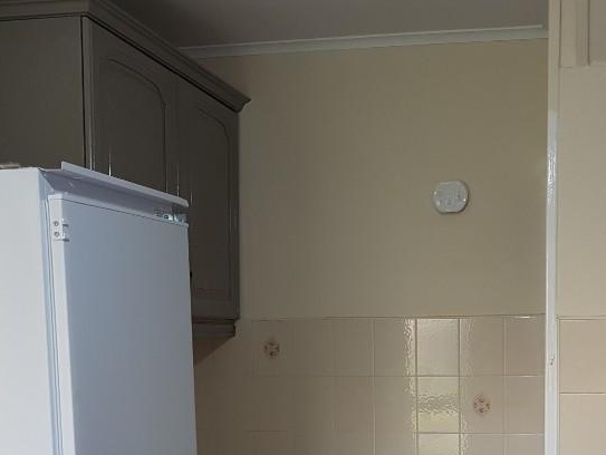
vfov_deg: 28.9
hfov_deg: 38.4
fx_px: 858
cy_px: 377
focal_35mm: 49
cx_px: 412
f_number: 1.7
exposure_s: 1/50
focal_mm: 4.2
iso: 80
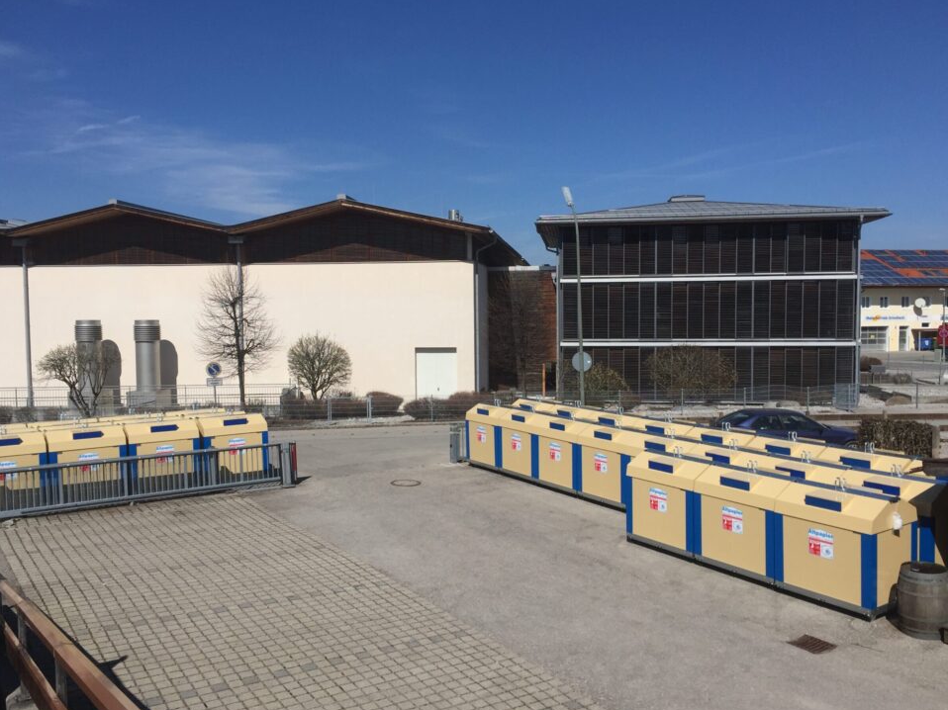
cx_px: 457
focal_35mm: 31
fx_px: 849
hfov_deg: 58.3
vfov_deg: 45.4
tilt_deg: -2.5
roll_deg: +0.3
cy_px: 360
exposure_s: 1/4950
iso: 32
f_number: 2.2
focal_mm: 4.15
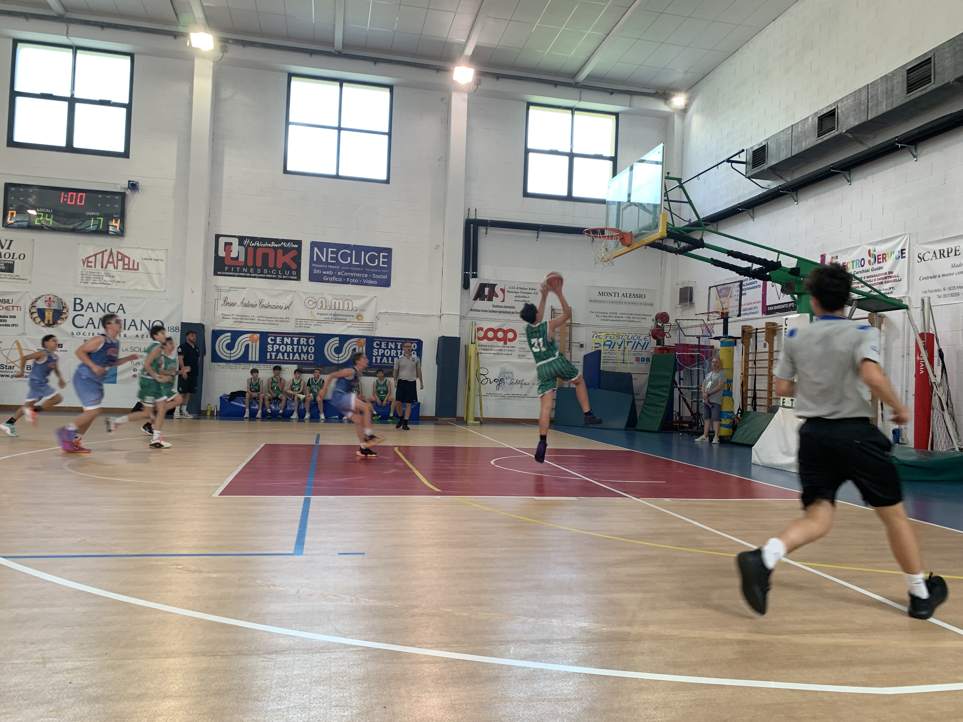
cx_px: 482
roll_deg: -1.2
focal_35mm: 26
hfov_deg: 67.3
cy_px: 361
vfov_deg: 53.1
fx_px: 723
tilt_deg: +2.9
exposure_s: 1/100
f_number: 1.8
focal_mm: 4.25
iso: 50
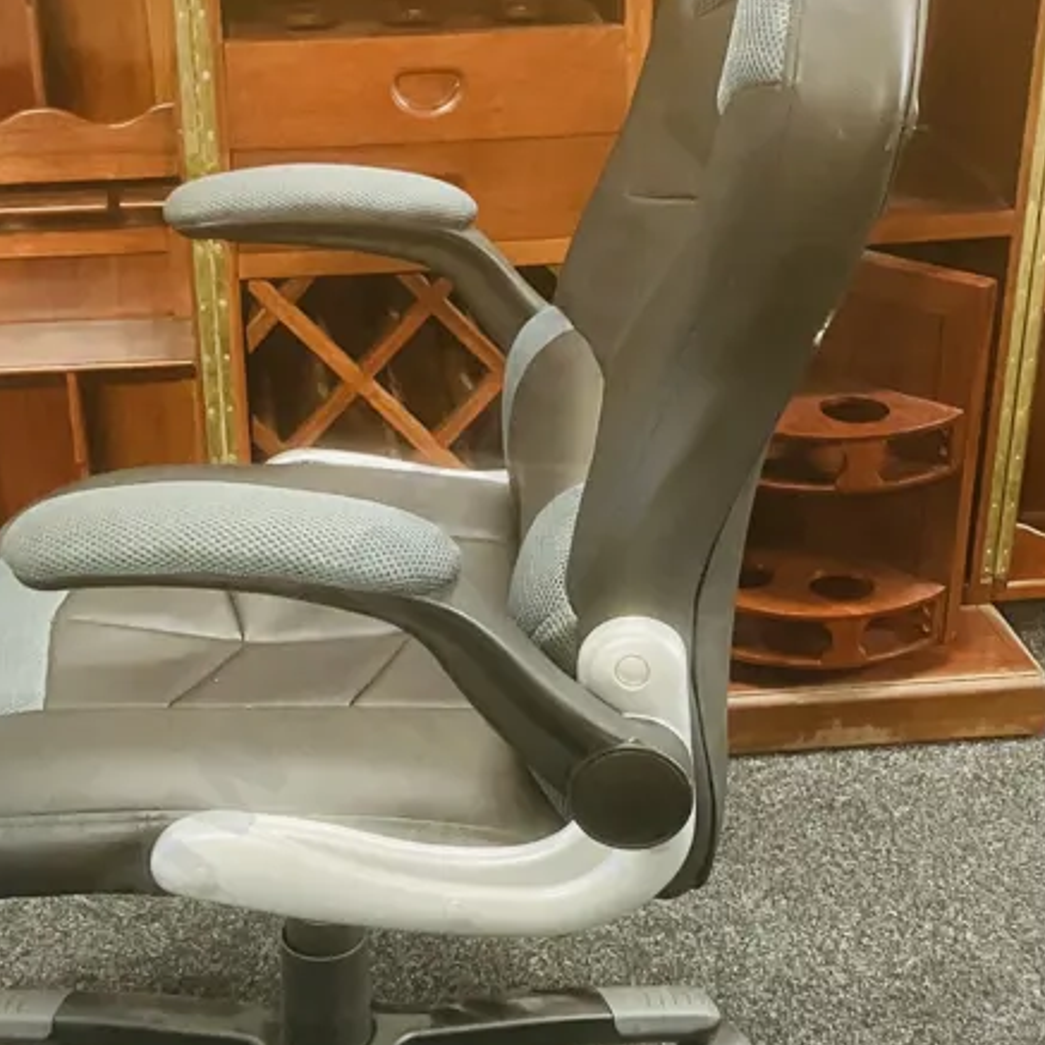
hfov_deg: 29.5
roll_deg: +1.0
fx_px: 1981
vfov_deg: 29.6
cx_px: 421
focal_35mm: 58
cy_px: 526
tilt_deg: -24.8
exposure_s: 1/25
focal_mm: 3.99
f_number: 1.8
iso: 400
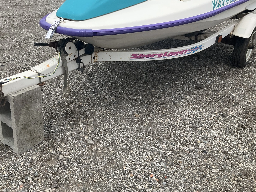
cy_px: 64
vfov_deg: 35.6
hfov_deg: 46.6
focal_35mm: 40
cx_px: 106
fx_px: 296
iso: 25
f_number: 1.8
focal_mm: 3
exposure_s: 1/2227
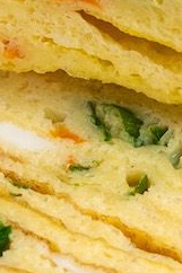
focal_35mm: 310
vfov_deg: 6.6
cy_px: -6
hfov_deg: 4.4
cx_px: 151
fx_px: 2354
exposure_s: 1/160
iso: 250
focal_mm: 50
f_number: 7.1
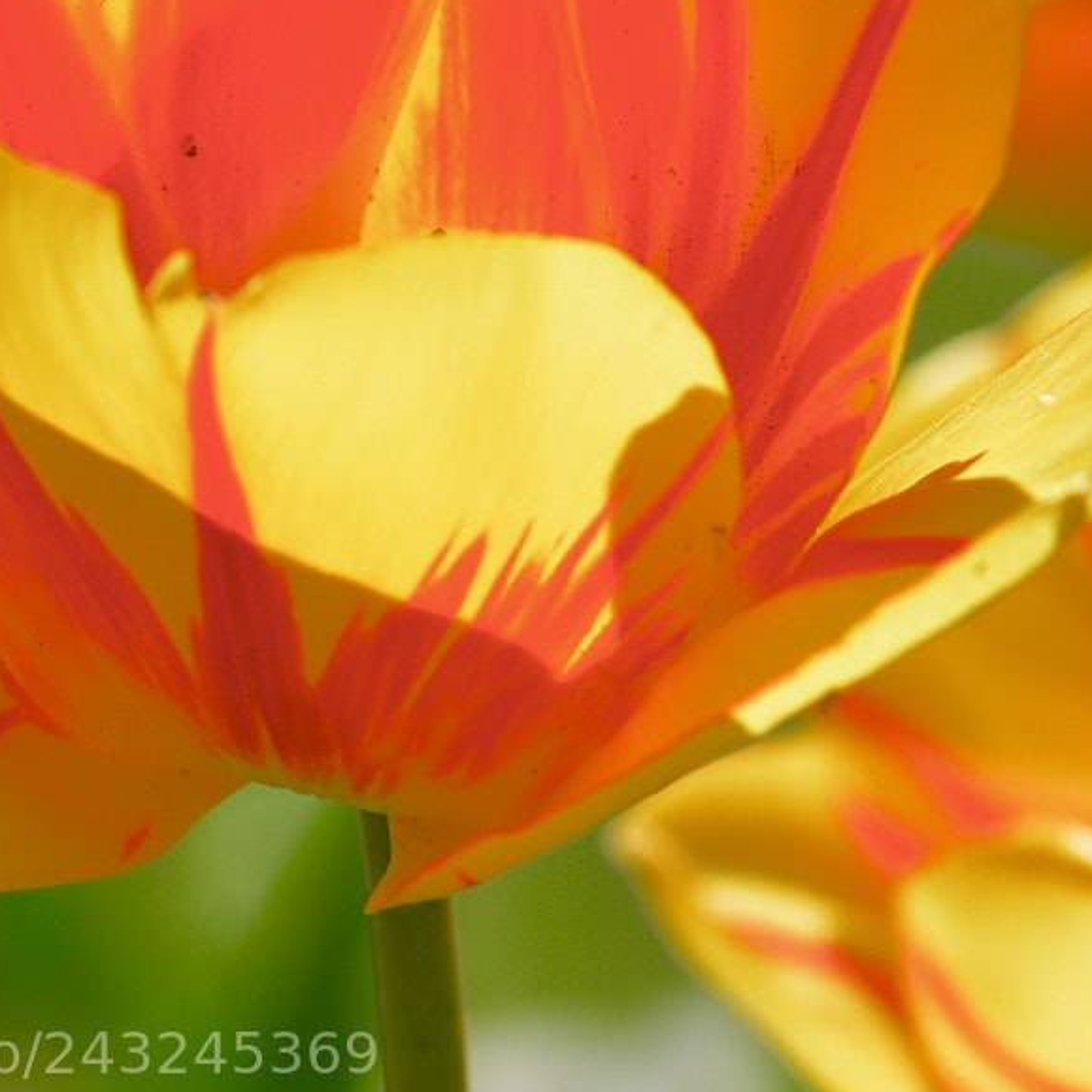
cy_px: 198
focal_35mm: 704
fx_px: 25126
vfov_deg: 2.5
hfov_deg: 2.5
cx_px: 900
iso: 100
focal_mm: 200
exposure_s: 1/250
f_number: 8
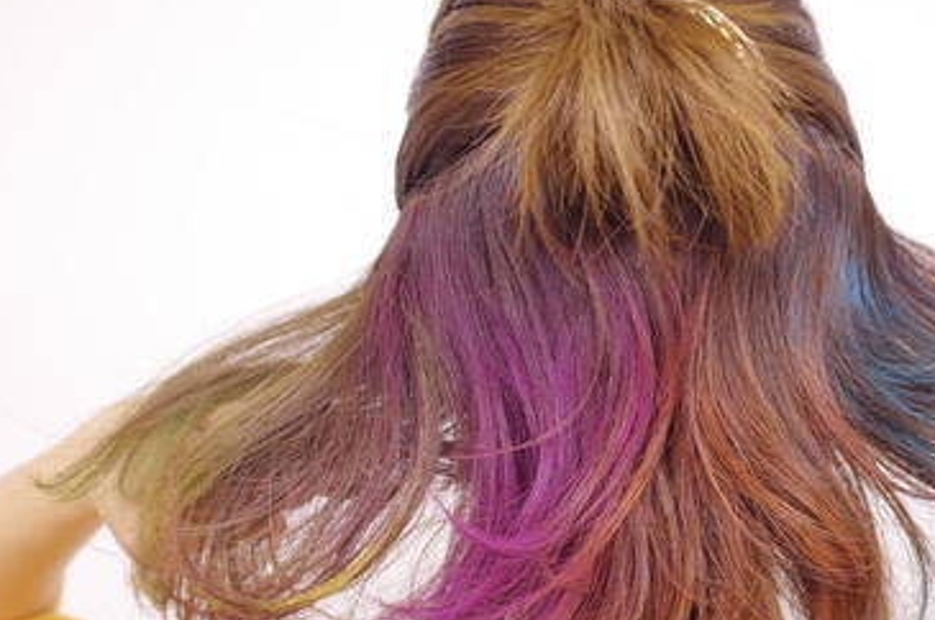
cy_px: 393
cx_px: 658
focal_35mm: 46
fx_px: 1193
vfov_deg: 29.0
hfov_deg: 42.0
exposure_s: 1/40
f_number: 2.8
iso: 560
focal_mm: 18.3
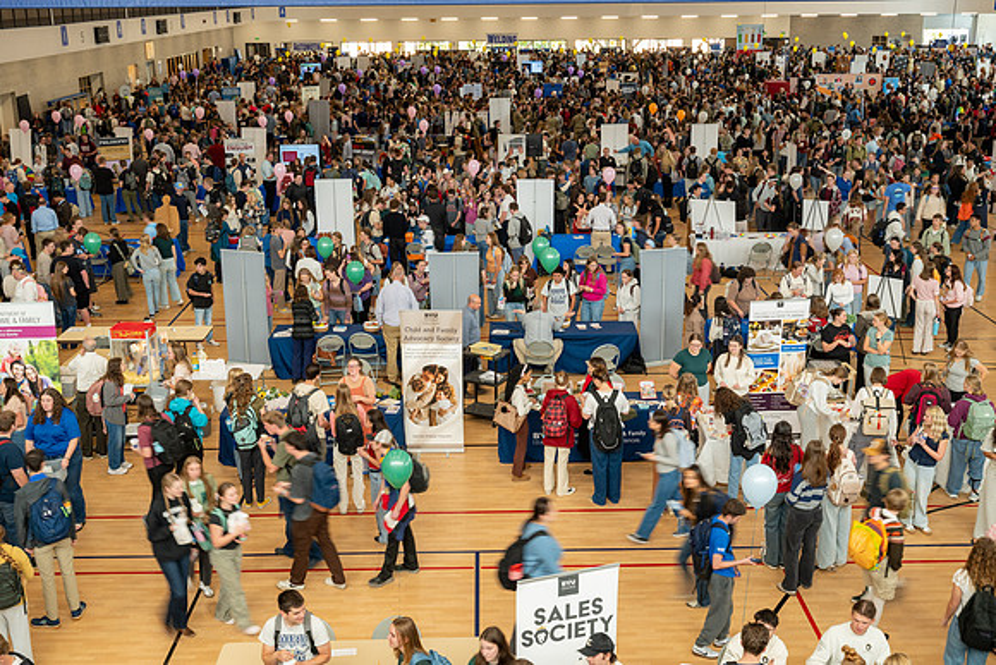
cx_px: 498
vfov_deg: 34.2
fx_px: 1079
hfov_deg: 49.5
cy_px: 332
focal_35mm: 39
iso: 400
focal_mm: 39
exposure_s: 1/13
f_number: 11
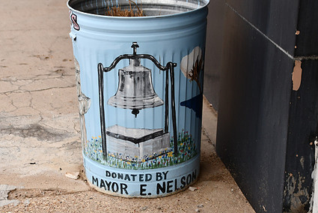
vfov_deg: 15.2
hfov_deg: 22.6
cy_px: 79
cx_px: 146
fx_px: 796
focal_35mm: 90
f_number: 4.5
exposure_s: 1/250
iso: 720
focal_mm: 44
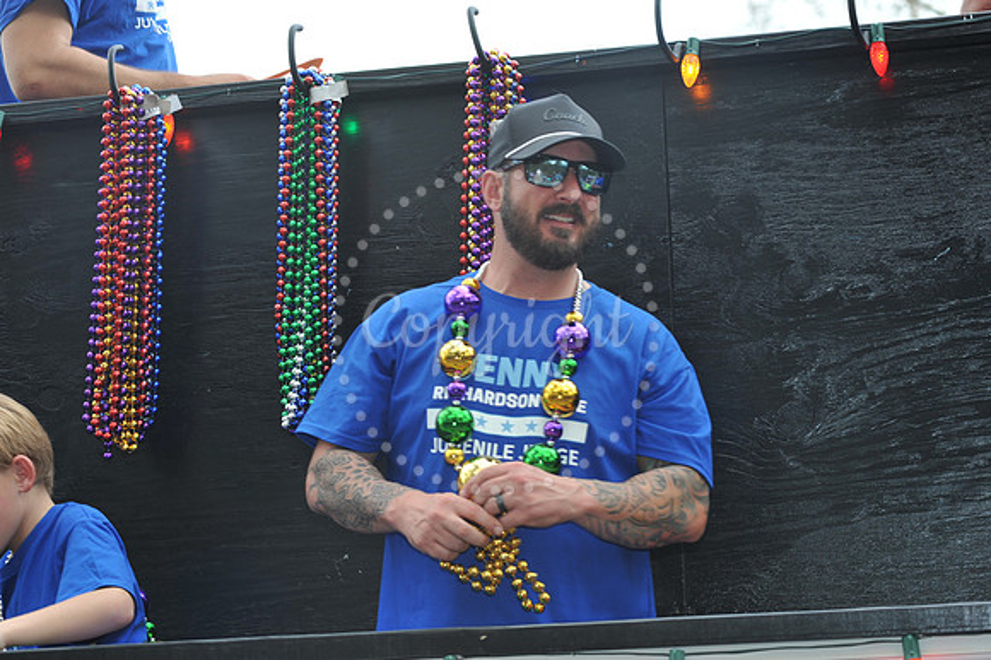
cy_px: 330
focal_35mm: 100
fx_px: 2751
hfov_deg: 20.4
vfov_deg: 13.7
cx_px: 496
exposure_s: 1/80
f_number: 6.3
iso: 250
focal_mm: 100
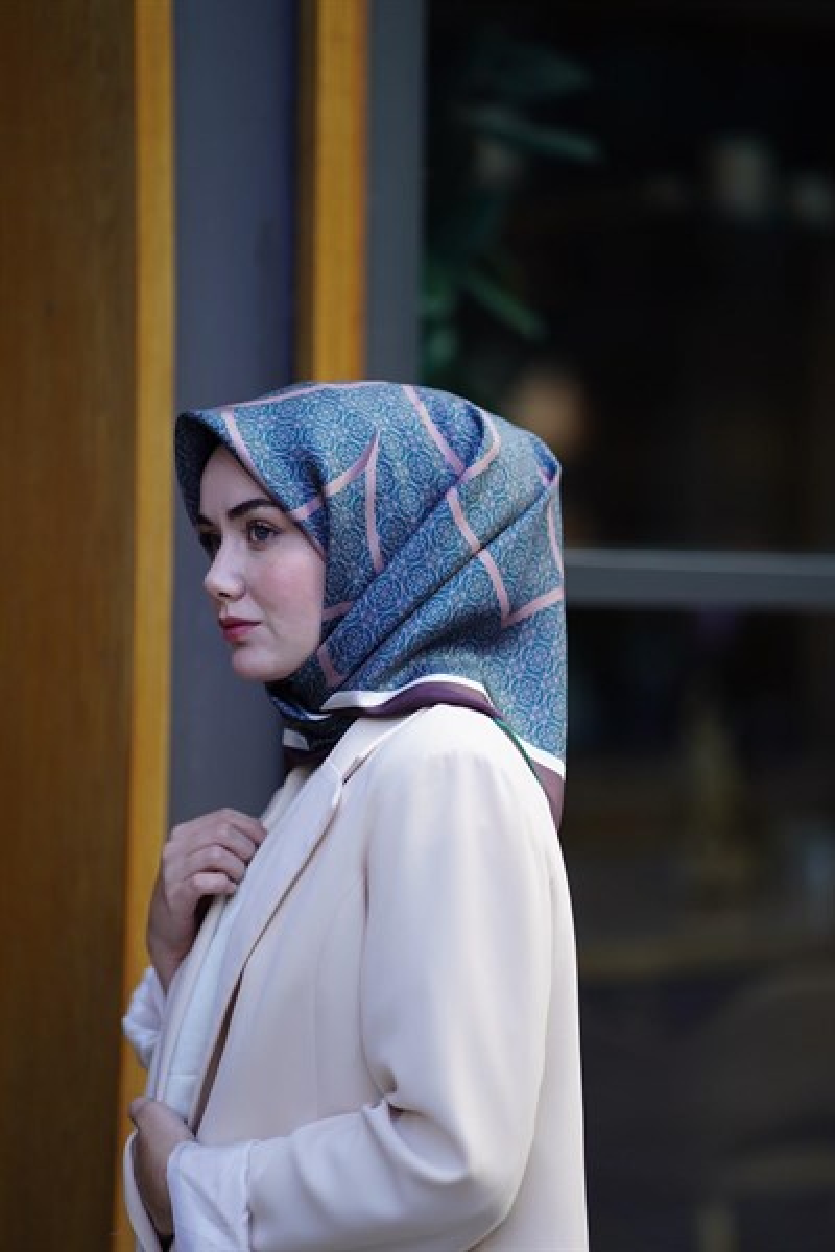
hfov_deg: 16.1
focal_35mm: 85
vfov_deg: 23.9
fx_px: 2957
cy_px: 626
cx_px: 418
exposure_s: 1/640
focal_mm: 85
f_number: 1.4
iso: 100
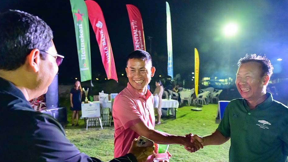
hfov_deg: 61.8
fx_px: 241
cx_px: 145
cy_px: 91
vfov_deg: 37.1
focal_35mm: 32
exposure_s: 1/250
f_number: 4.5
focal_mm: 29.5
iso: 22800
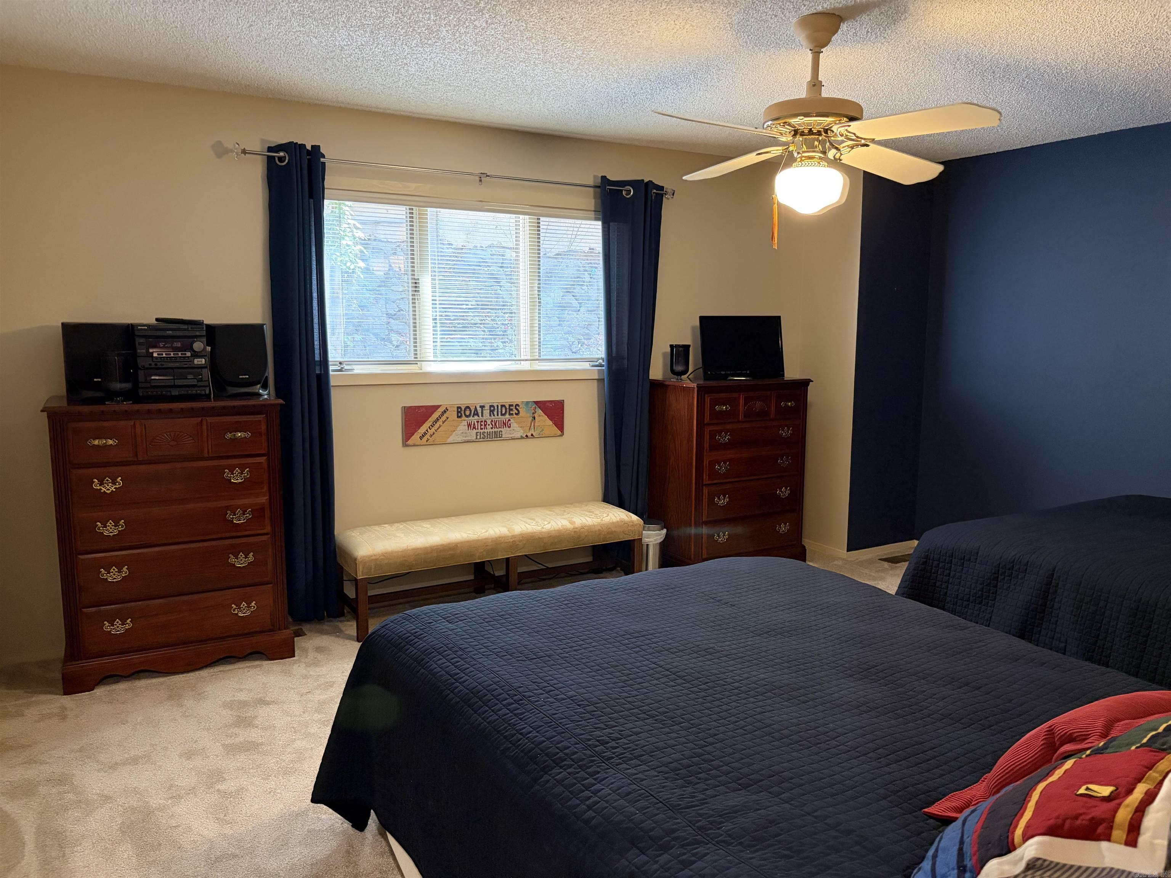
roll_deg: +0.1
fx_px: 880
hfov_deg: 67.3
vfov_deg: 53.1
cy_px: 439
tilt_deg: -8.0
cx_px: 586
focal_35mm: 26
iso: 400
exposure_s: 1/40
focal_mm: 5.96
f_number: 1.6
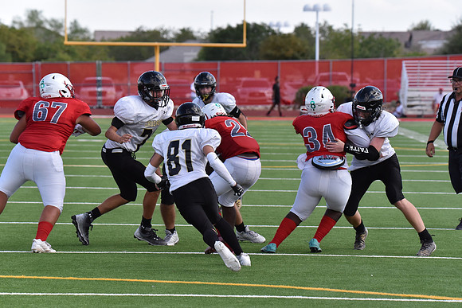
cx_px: 231
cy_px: 154
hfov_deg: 9.8
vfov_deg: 6.5
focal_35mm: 210
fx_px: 2696
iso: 2200
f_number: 8
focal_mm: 210
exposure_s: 1/3200
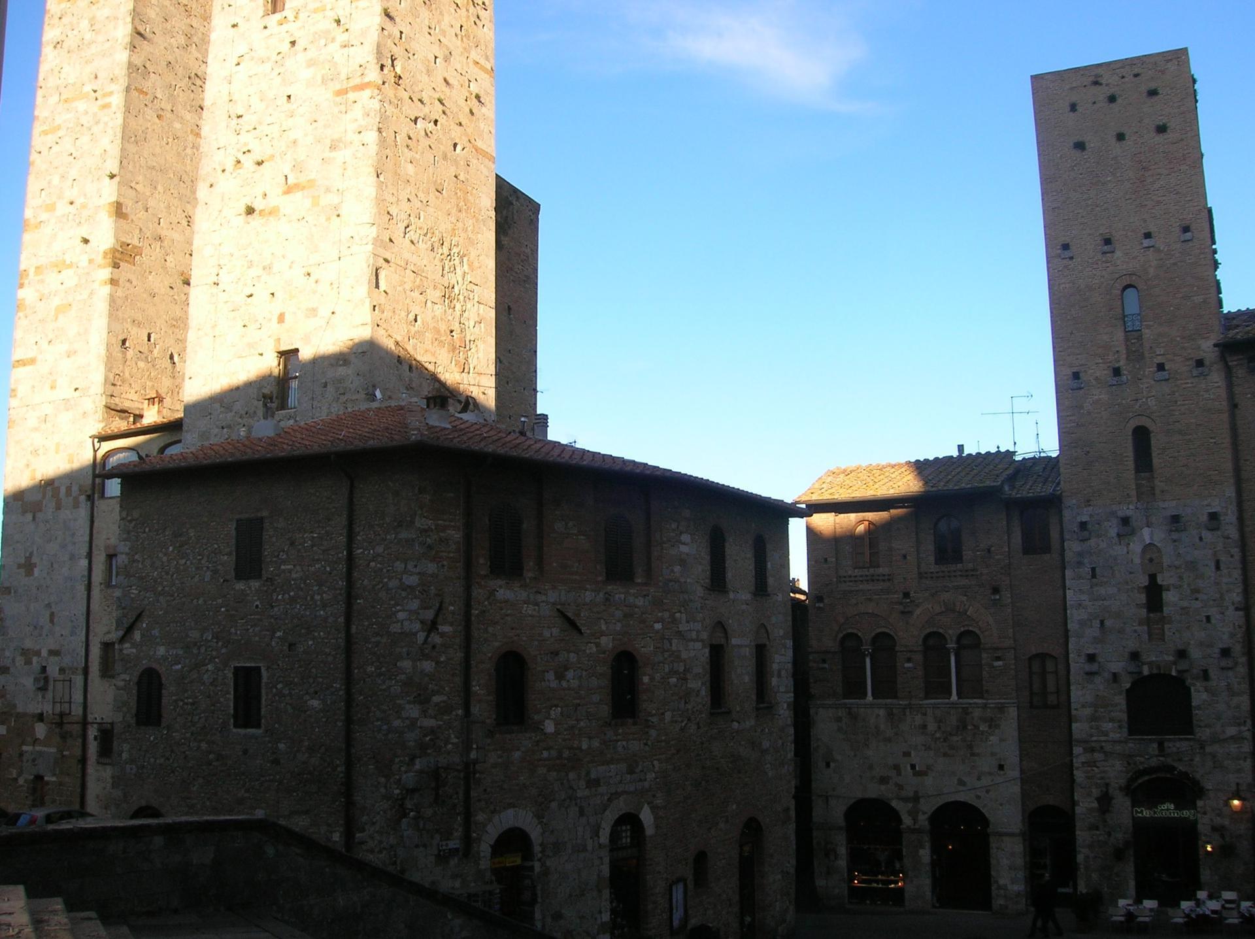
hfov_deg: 54.0
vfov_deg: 41.7
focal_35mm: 34
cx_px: 628
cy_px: 470
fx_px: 1232
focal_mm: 5.7
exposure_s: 1/148
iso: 50
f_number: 4.9
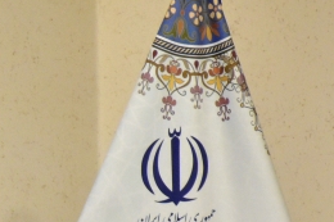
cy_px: 330
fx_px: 7185
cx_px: -250
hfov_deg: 2.7
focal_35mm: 775
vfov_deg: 1.8
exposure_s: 1/50
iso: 1600
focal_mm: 112
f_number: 5.6
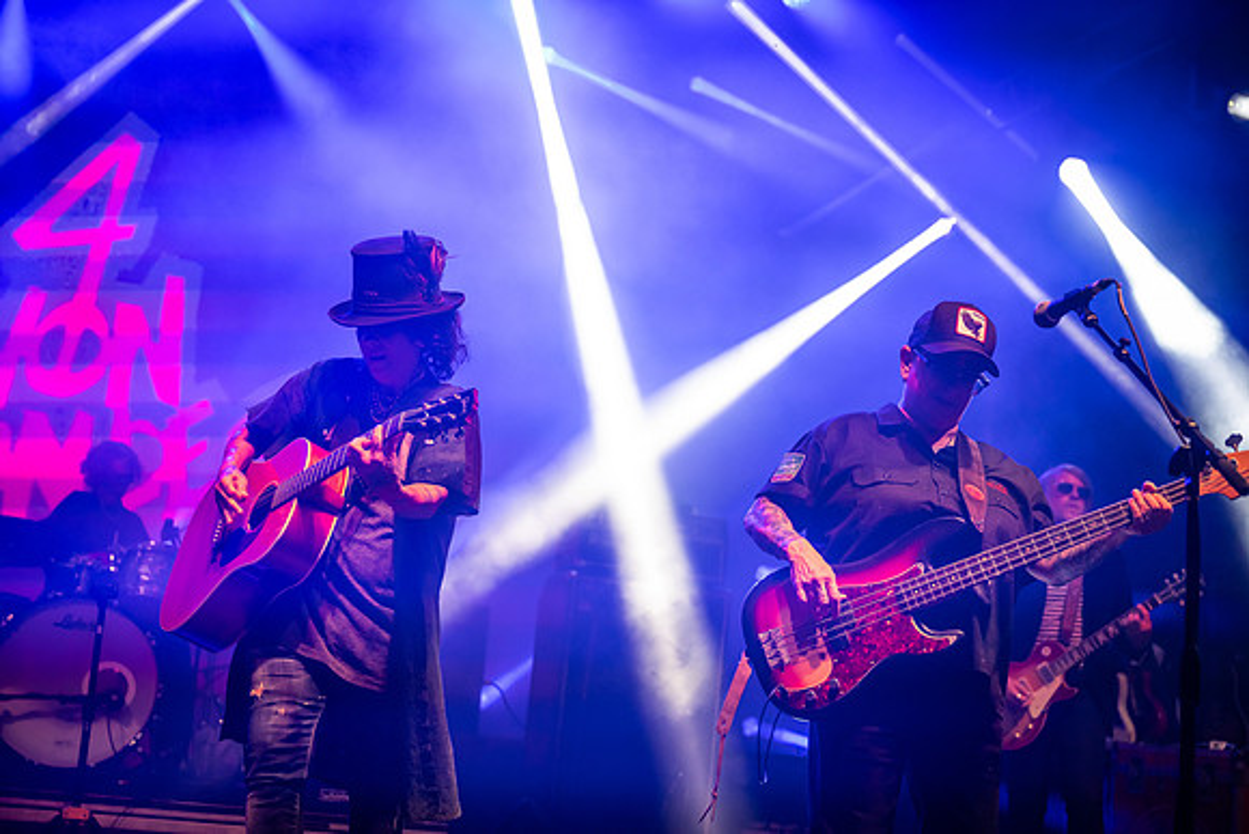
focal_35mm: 52
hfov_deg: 38.2
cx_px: 624
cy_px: 417
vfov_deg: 26.0
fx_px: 1804
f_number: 2.8
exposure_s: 1/2000
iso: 2000
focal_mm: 52
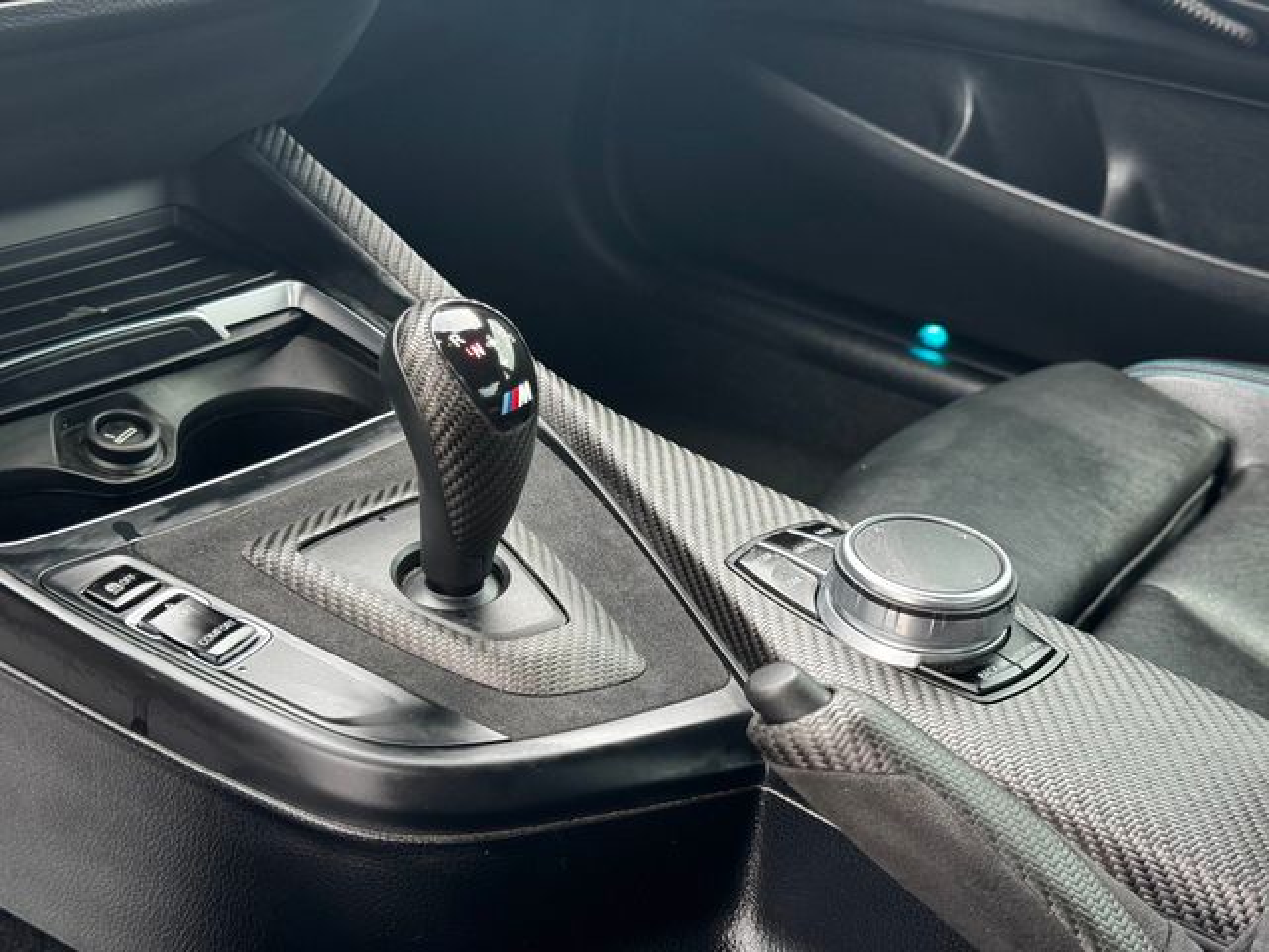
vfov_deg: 30.3
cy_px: 476
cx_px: 634
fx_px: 1760
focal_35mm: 48
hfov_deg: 39.7
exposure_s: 1/164
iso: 100
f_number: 1.78
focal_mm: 6.76
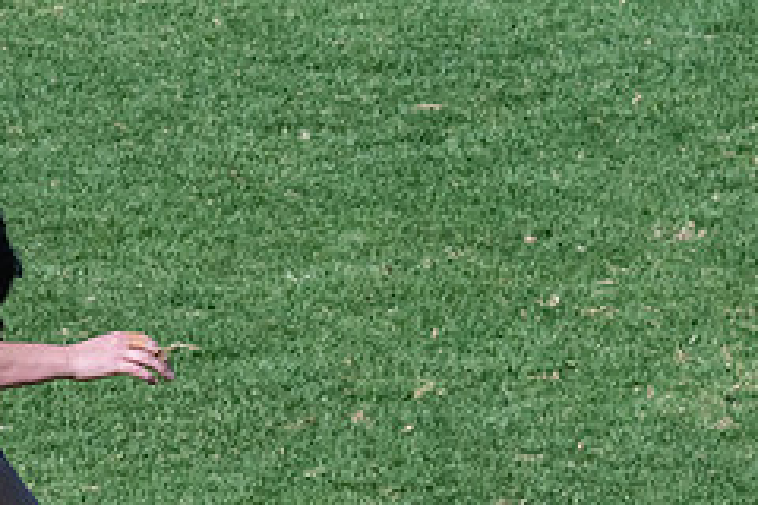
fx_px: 21917
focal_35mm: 1041
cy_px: 195
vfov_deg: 1.3
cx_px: -6
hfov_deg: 2.0
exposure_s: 1/2000
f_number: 10
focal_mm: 170
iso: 800
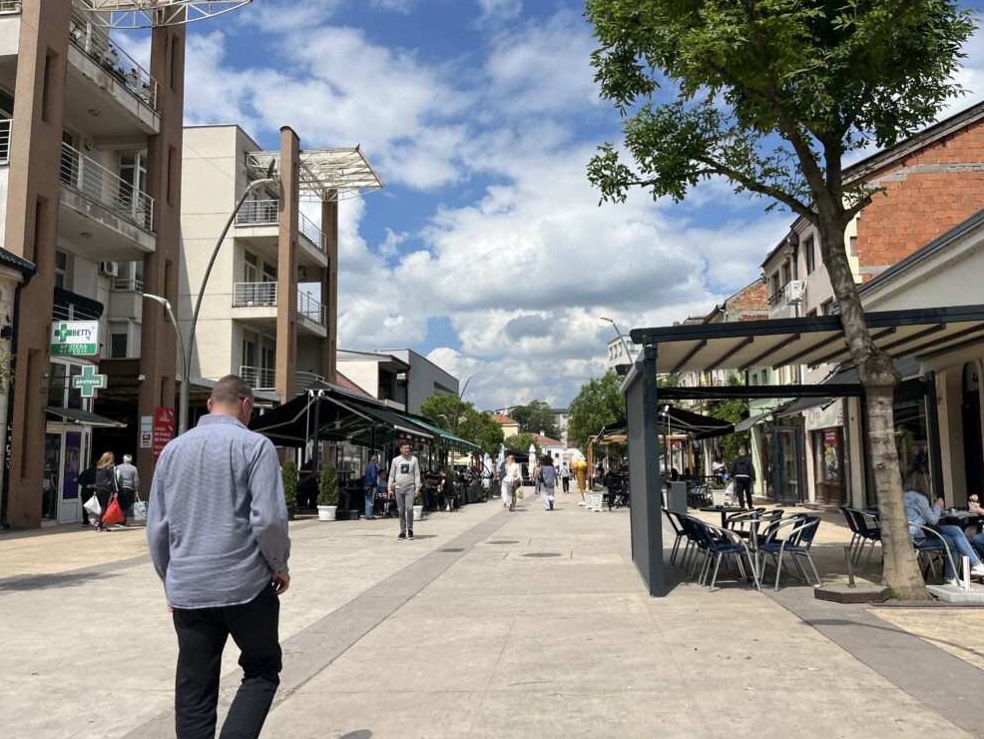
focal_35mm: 27
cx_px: 509
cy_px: 373
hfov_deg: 65.3
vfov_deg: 51.4
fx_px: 768
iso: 50
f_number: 1.6
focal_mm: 5.1
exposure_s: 1/6173
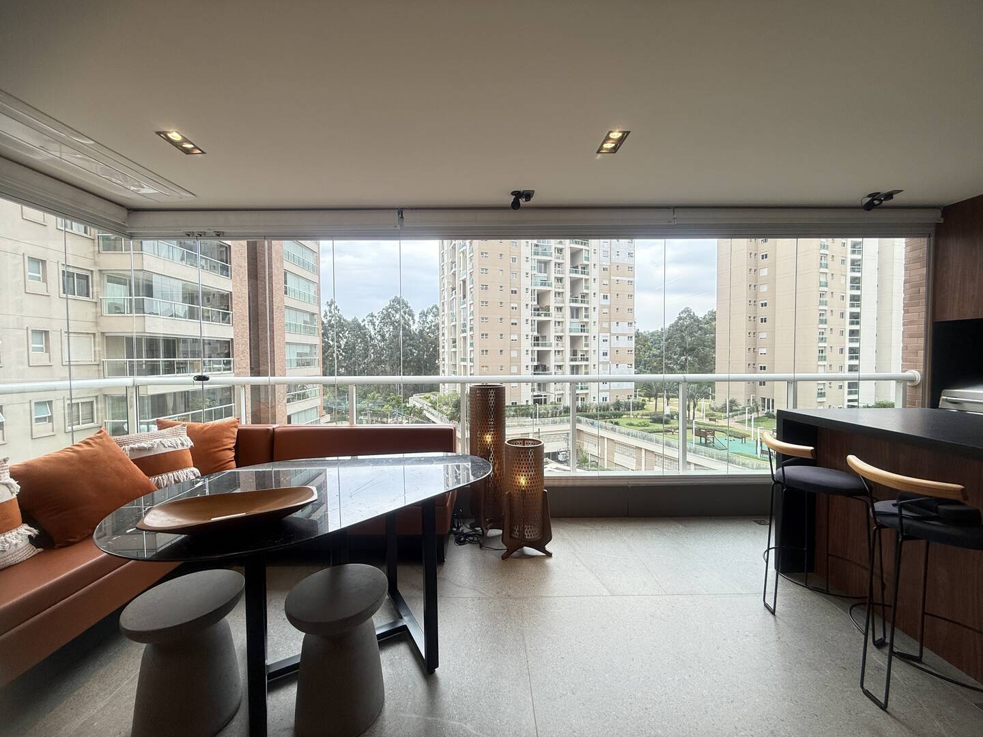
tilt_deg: -1.5
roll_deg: -0.1
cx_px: 492
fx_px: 398
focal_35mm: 14
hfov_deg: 102.1
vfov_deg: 85.7
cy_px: 368
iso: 64
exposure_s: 1/124
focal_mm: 2.22
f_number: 2.2
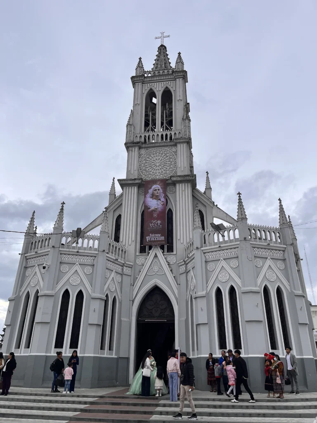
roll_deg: -0.6
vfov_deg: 67.3
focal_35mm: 26
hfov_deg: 53.1
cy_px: 212
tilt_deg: +25.8
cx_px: 158
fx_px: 317
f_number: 1.6
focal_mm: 5.1
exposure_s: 1/1151
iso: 50
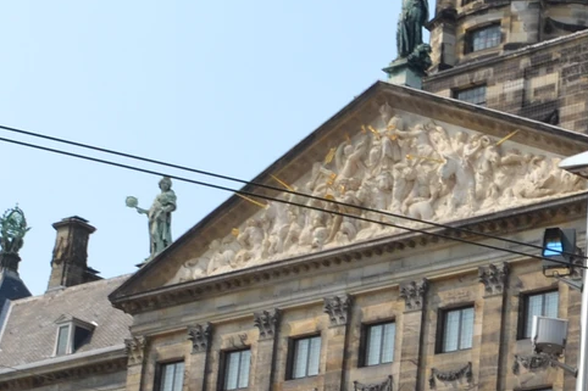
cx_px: 556
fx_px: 1829
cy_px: 416
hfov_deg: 17.9
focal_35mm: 112
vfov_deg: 12.1
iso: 100
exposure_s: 1/200
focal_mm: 18
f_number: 9
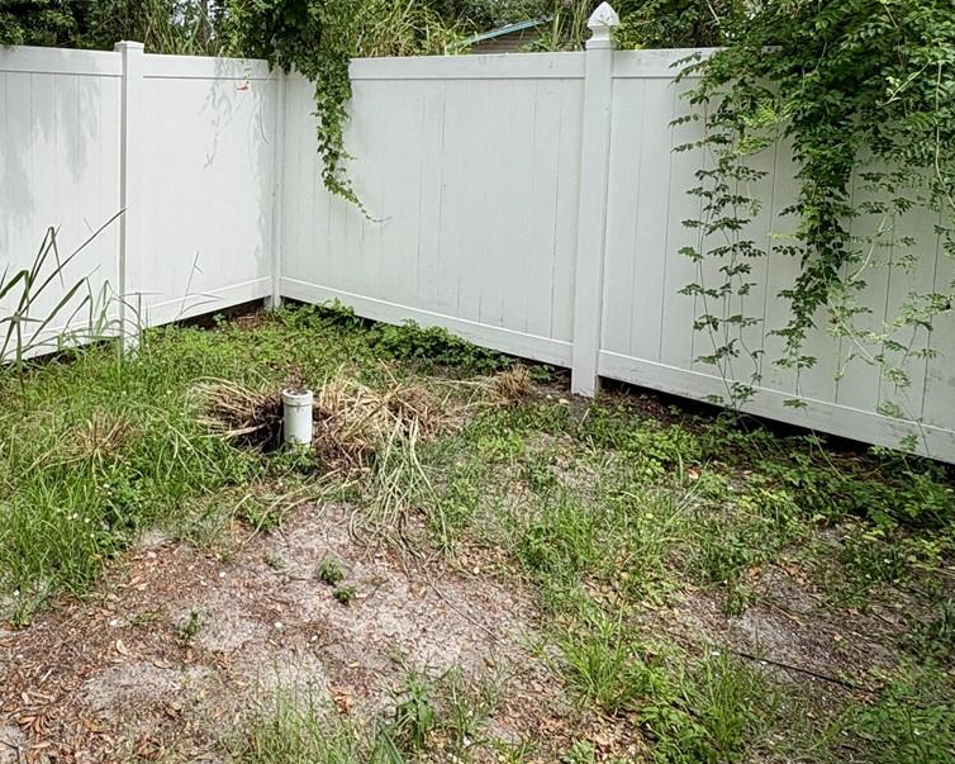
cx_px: 265
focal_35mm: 29
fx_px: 820
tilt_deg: -5.1
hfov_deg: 58.0
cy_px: 184
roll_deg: +0.7
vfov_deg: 47.9
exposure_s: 1/1160
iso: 50
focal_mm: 2.22
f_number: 2.2
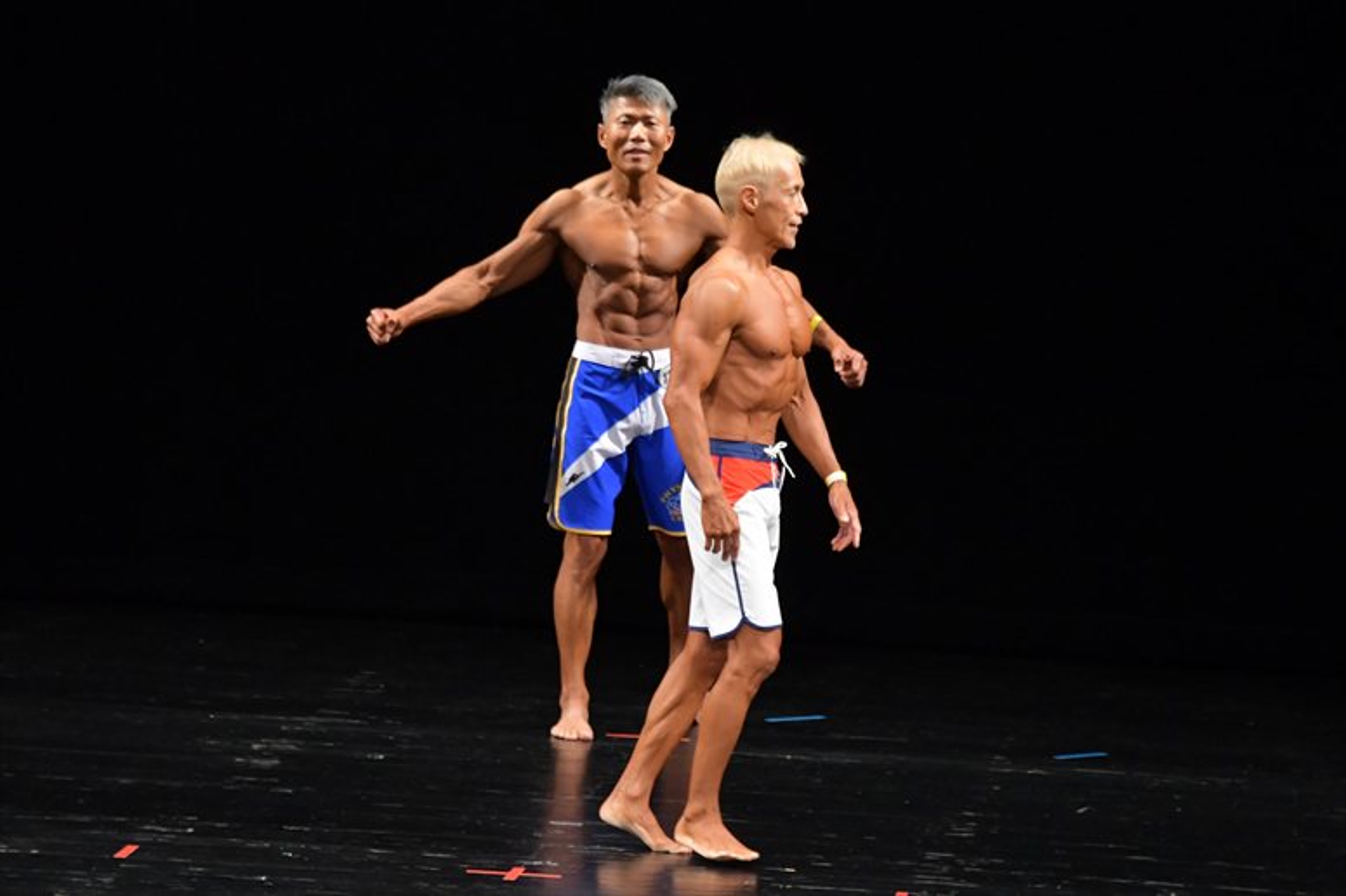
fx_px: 10090
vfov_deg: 5.1
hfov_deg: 7.6
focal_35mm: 270
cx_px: 673
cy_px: 448
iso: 3200
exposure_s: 1/400
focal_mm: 180
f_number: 5.6
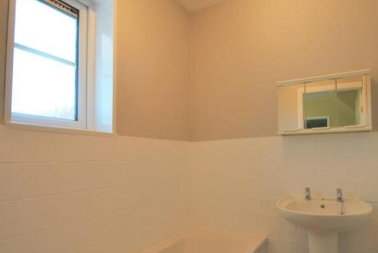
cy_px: 148
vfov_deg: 59.3
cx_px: 235
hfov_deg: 79.7
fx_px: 221
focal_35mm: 21
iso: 200
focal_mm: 10
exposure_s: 1/100
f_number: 5
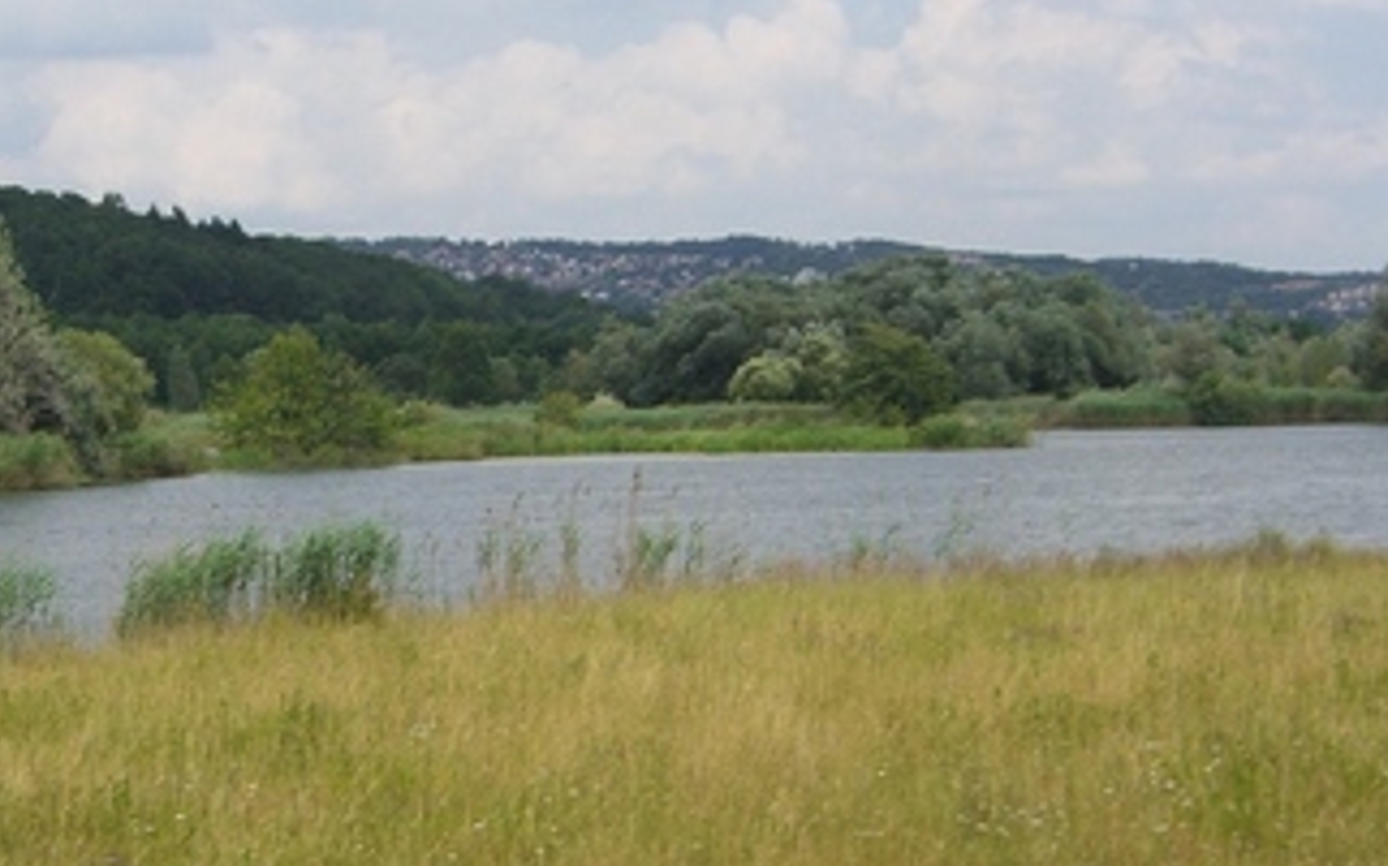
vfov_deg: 13.1
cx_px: 259
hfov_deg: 20.5
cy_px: 513
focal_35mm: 100
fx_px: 3781
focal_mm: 7.9
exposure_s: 1/800
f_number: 4
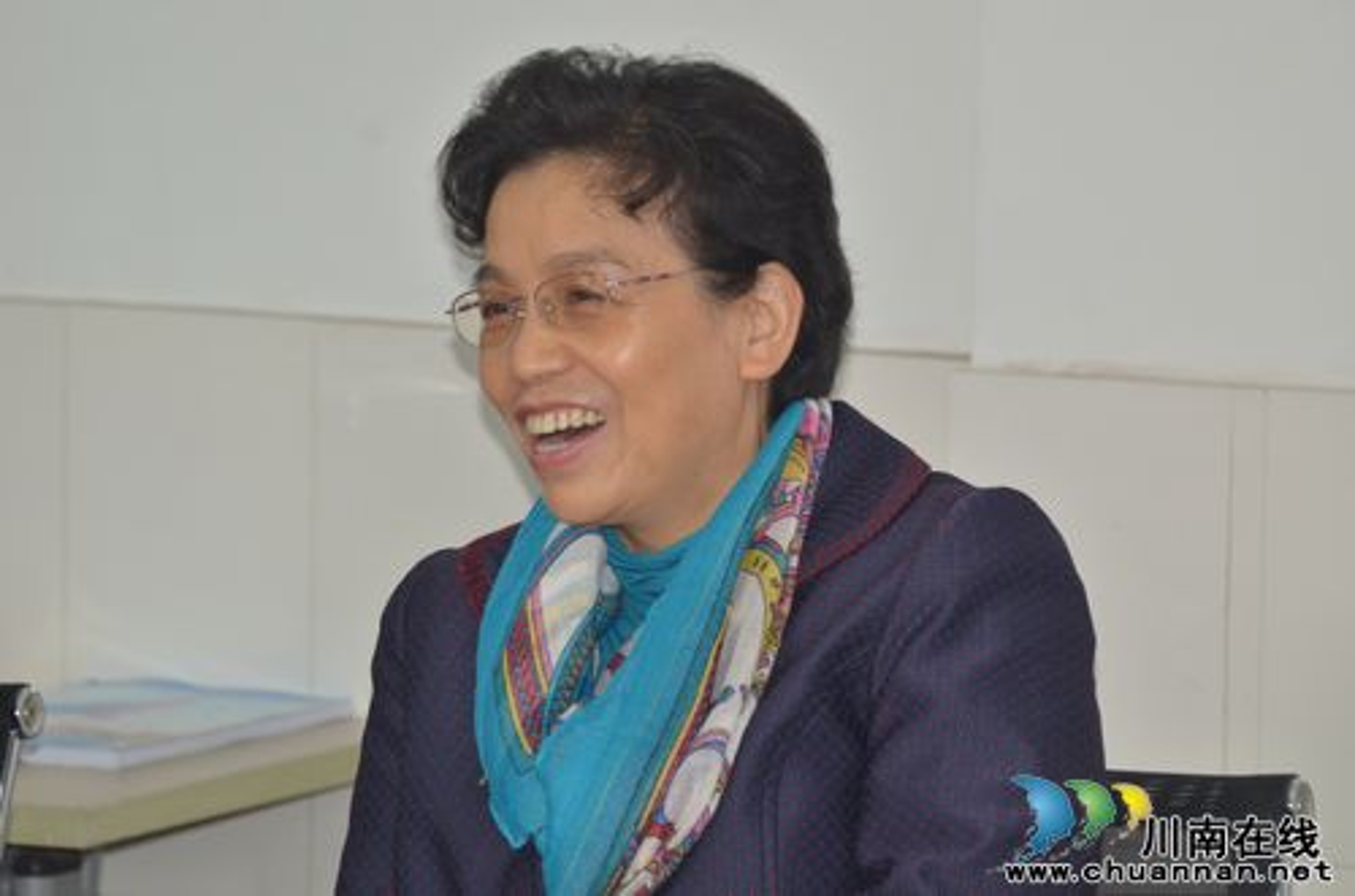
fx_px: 9013
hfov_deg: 8.6
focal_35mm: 240
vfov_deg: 5.7
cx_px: 678
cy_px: 448
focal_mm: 160
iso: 800
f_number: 5.6
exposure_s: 1/60
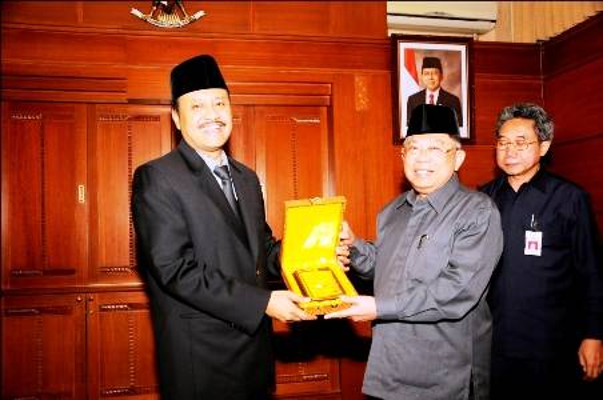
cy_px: 200
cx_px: 302
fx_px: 552
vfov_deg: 39.9
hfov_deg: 57.3
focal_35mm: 33
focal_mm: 22
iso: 800
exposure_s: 1/125
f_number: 3.8
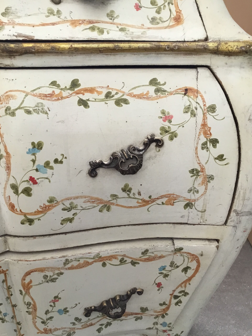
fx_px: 349
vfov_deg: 51.2
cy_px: 193
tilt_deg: -23.1
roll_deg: +1.2
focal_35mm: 36
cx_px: 140
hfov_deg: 39.6
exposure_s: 1/33
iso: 100
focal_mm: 3.3
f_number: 2.4
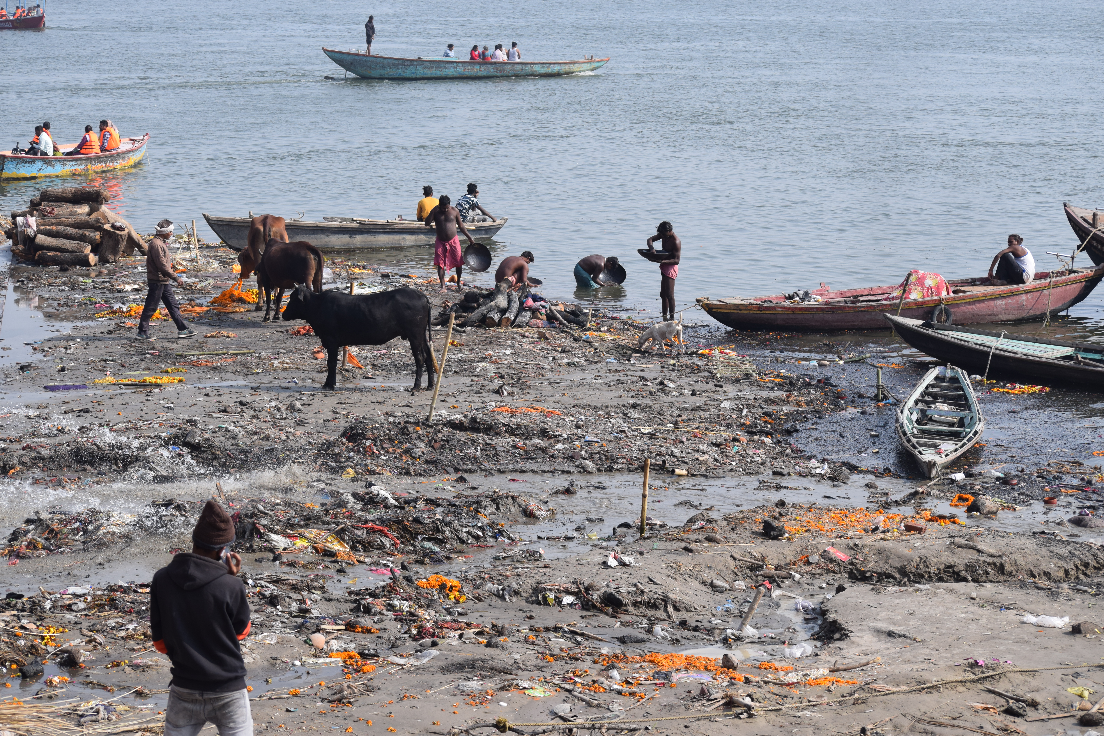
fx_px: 2990
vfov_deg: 14.0
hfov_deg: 20.9
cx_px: 552
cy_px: 368
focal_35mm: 98
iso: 400
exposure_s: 1/1600
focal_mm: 65
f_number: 6.3
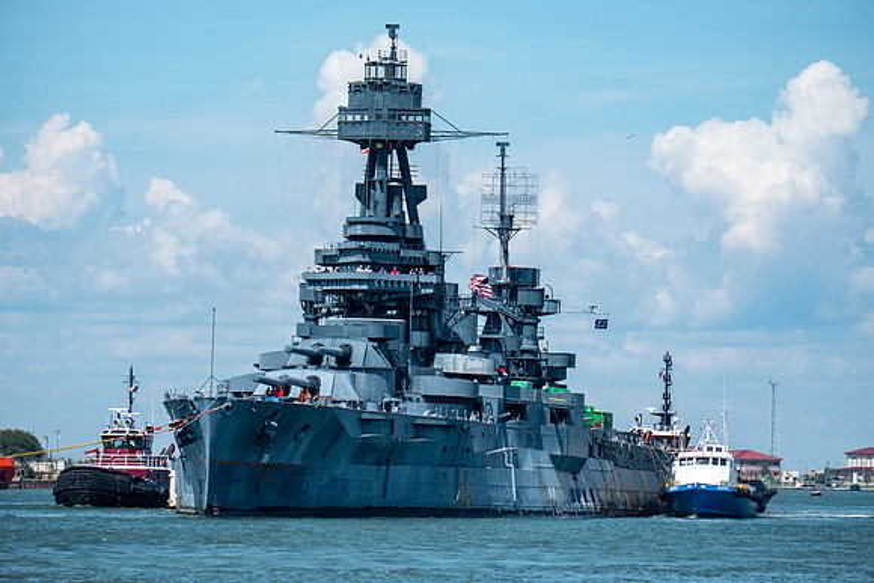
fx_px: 7400
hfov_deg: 6.8
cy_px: 292
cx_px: 437
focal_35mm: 305
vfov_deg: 4.5
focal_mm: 200
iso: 200
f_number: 6.4
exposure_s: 1/1500
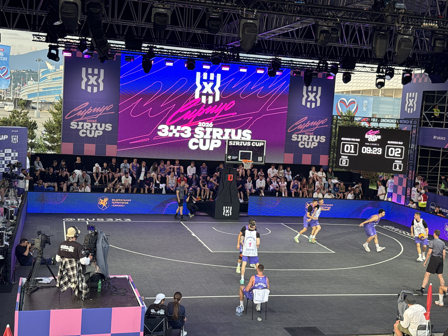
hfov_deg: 39.7
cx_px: 224
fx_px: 621
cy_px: 168
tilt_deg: -5.4
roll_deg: -3.8
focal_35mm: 48
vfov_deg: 30.3
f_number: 1.78
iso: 50
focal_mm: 6.76
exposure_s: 1/132
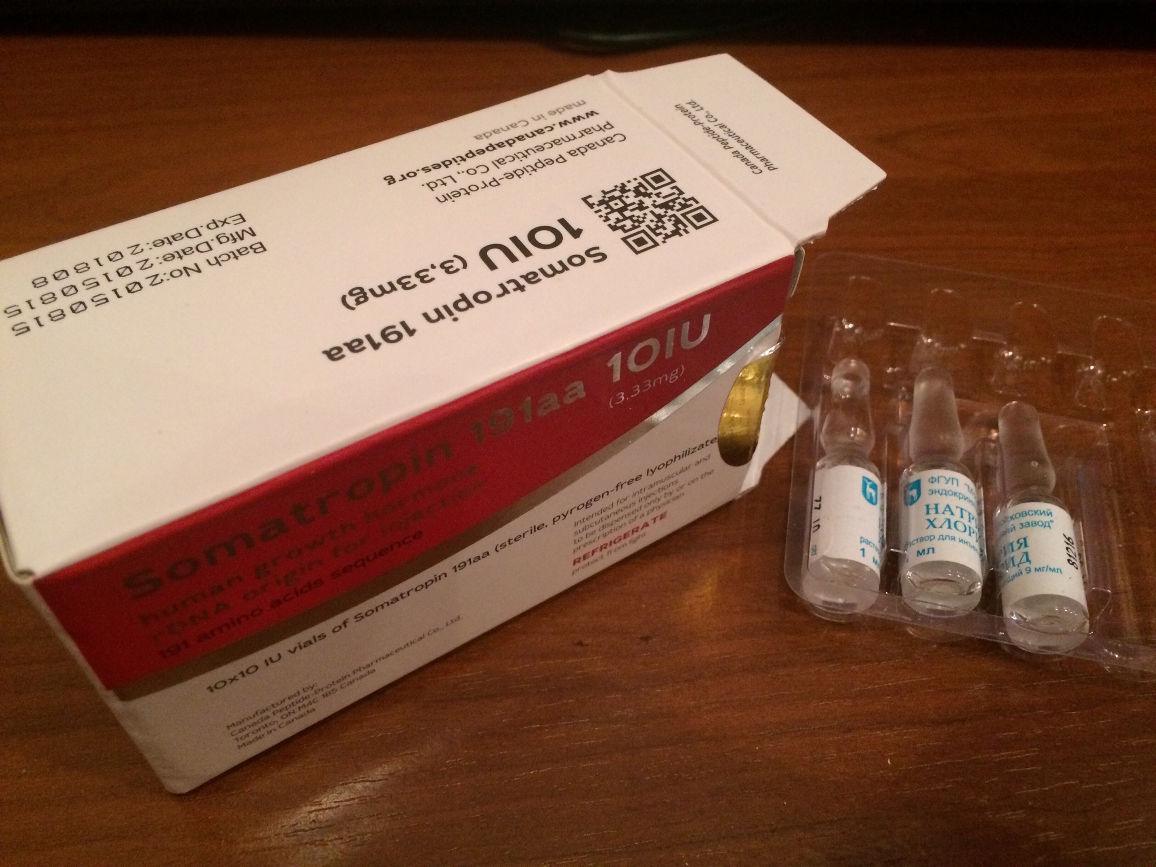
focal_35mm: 29
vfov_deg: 48.2
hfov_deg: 61.7
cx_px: 578
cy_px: 434
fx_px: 968
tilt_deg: -51.7
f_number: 2.2
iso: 320
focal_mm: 4.15
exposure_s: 1/17
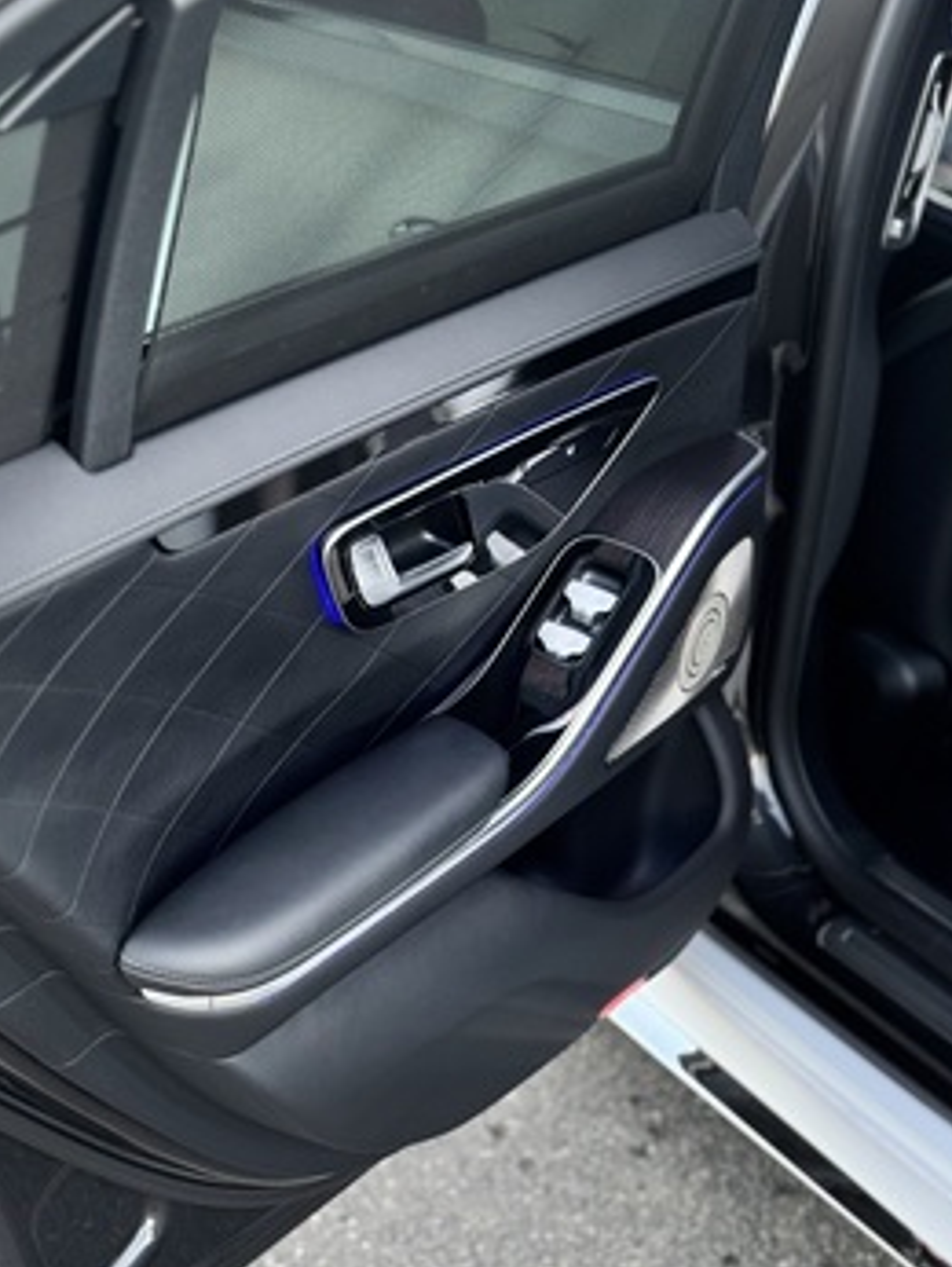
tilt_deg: -24.4
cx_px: 342
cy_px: 568
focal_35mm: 66
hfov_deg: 22.2
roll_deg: +3.2
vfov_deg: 29.3
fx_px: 2417
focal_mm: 6.76
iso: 125
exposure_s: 1/60
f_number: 1.78
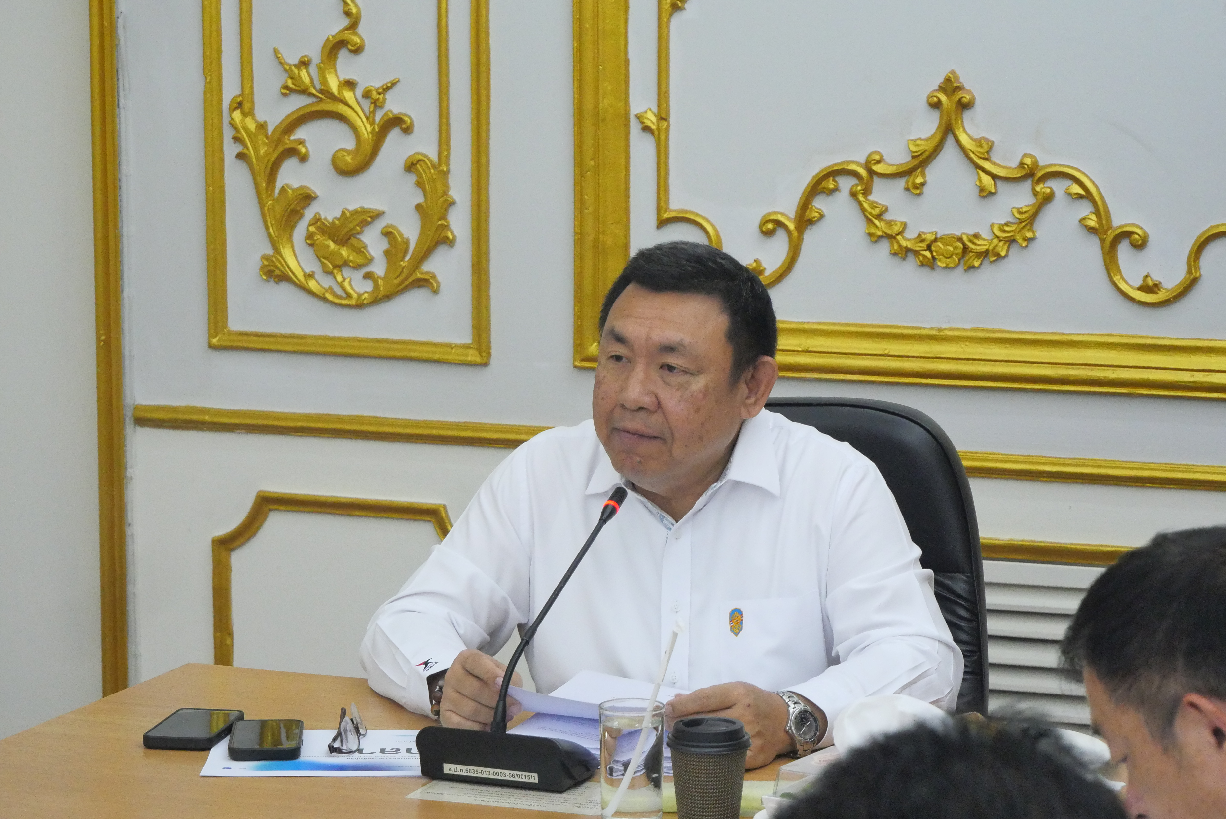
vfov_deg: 12.7
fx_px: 3680
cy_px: 410
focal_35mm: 108
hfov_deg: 18.9
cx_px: 613
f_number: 5.6
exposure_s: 1/50
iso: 3200
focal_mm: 52
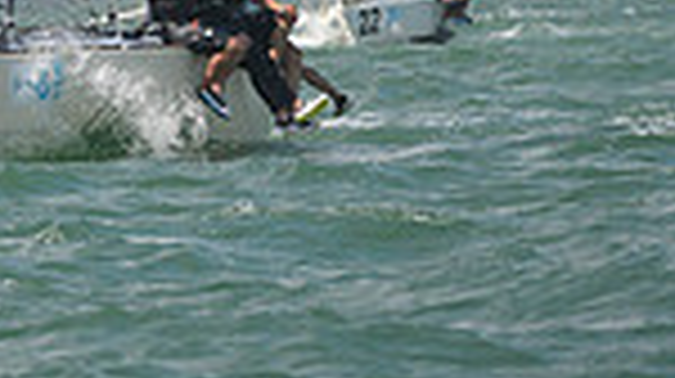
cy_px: -900
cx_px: -191
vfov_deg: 1.2
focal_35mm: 1012
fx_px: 18094
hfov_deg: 2.1
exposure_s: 1/1250
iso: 280
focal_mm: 250
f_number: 8
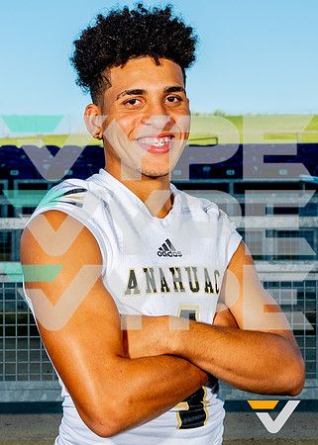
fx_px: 981
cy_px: 232
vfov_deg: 25.6
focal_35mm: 77
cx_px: 159
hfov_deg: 18.4
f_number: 8
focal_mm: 49
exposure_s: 1/125
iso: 100
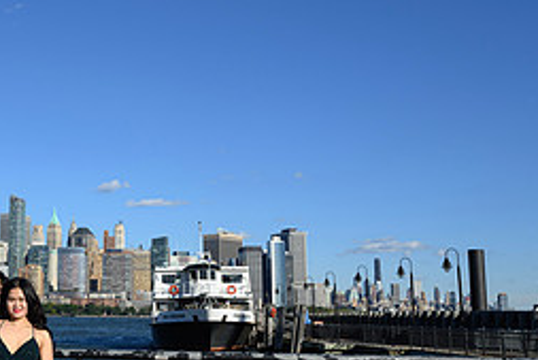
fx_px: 822
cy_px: 208
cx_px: 17
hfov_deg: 33.5
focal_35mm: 55
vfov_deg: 24.6
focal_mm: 24
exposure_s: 1/500
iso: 64
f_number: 5.6
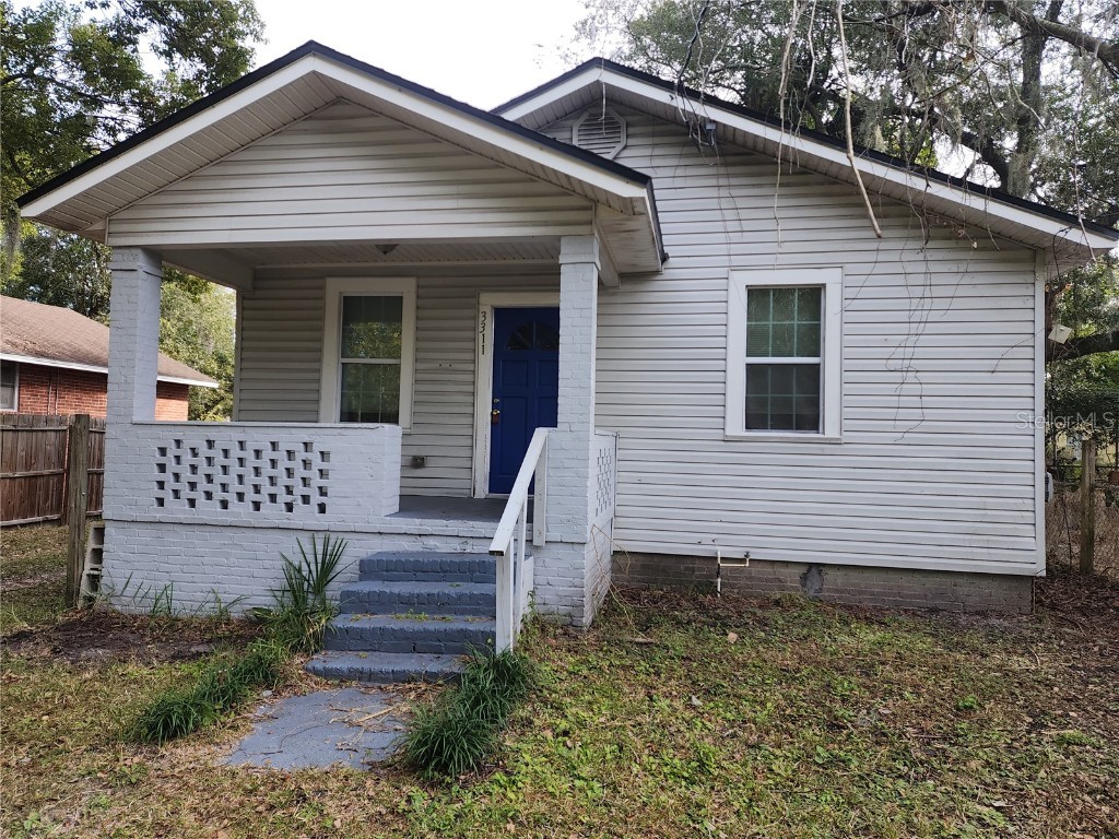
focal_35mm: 23
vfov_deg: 58.9
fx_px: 744
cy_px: 420
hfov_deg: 73.9
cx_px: 560
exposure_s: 1/225
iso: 12
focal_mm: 6.4
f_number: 1.8
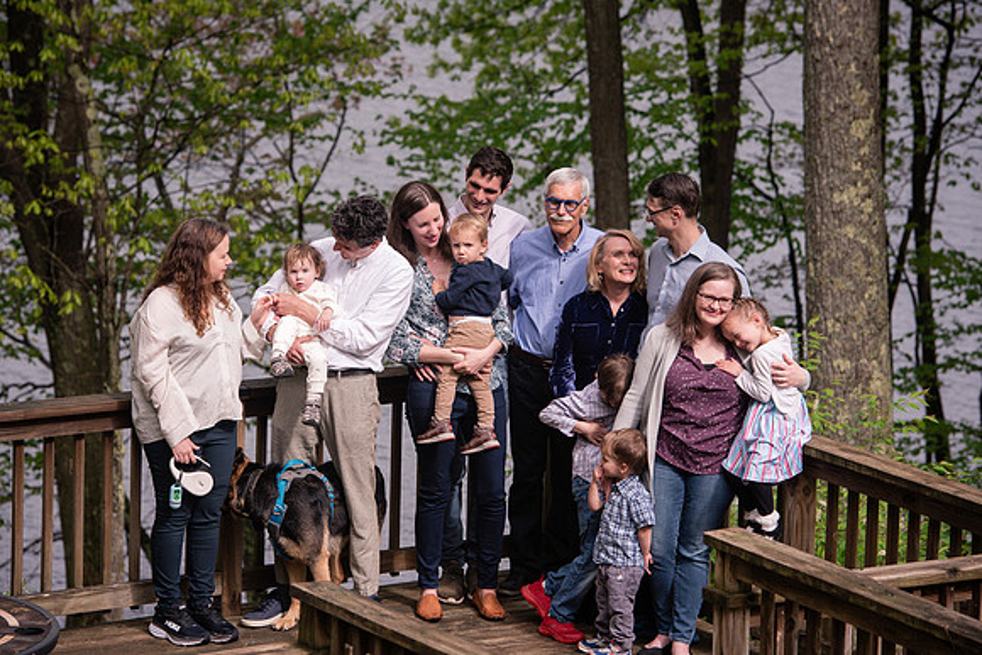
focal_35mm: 148
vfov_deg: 9.3
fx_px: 4046
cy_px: 328
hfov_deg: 13.8
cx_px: 485
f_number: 7.1
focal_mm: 145
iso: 640
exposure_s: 1/1250
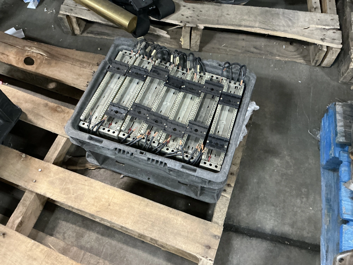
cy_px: 132
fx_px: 286
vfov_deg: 49.7
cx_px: 176
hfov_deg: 63.4
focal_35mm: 28
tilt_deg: -60.8
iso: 320
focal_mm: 3
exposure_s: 1/30
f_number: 1.8
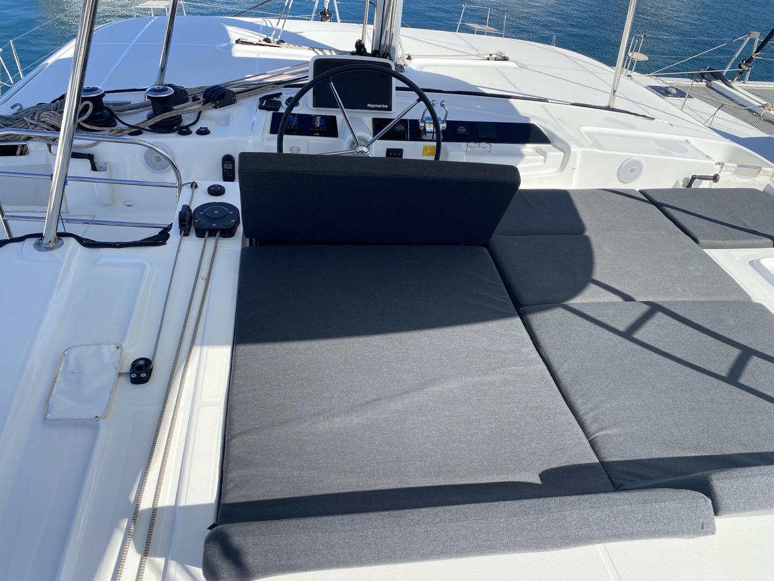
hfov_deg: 67.3
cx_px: 387
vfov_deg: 53.1
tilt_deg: -36.7
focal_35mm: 26
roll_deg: -8.7
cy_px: 290
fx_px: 581
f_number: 1.8
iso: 32
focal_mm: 4.25
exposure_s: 1/2315
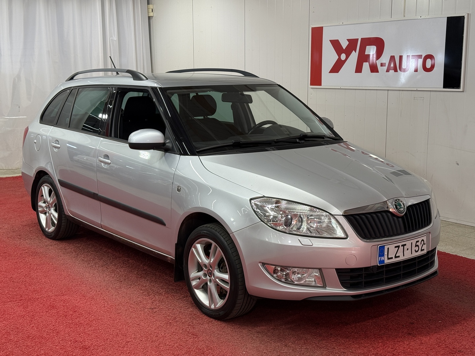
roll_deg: +0.0
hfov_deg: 39.7
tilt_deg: -8.8
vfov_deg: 30.3
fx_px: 659
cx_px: 238
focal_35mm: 48
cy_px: 178
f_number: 1.78
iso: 80
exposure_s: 1/100
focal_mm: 6.76
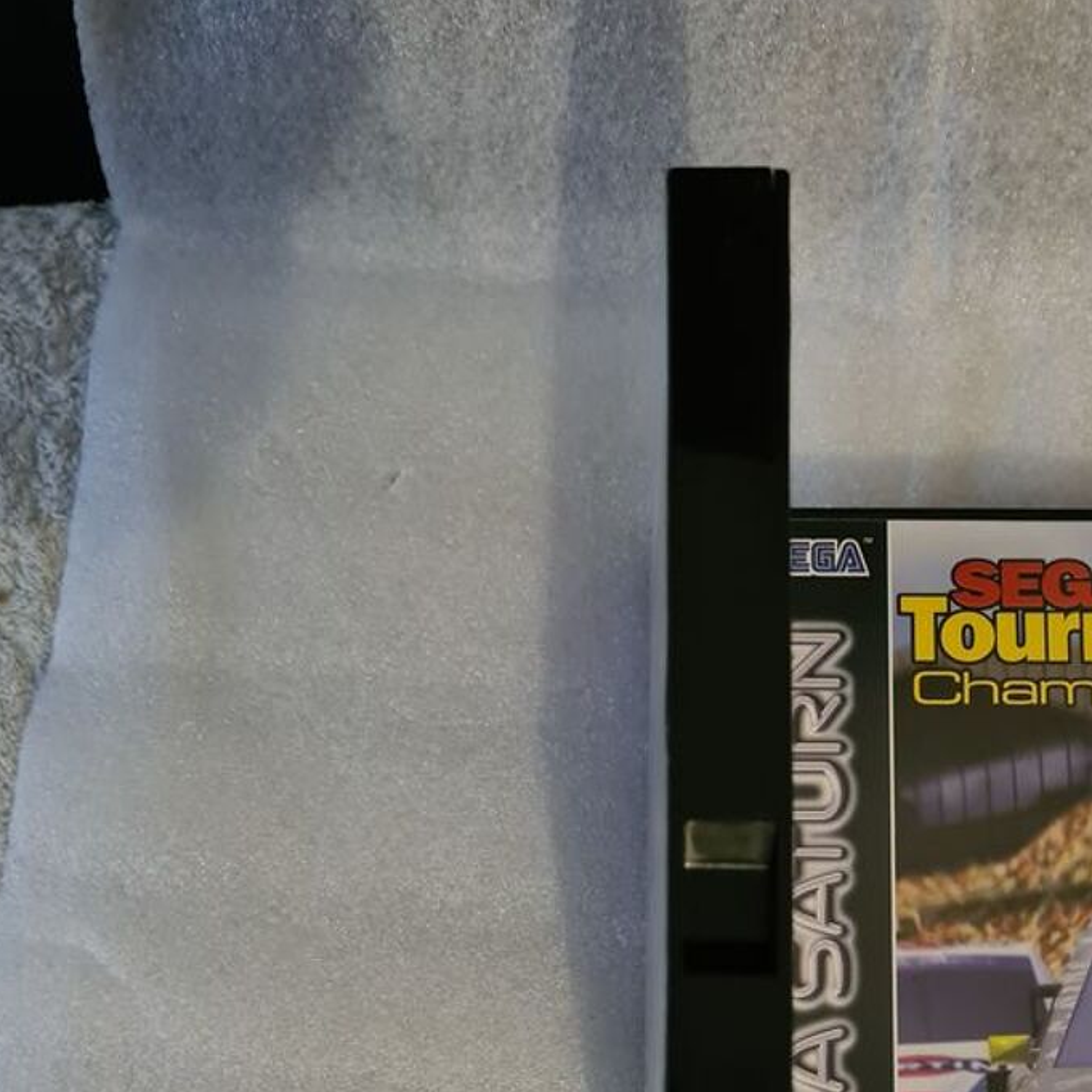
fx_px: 1606
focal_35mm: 45
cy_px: 957
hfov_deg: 37.4
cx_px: 664
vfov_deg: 35.6
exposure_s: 1/25
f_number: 1.8
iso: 640
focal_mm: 5.4
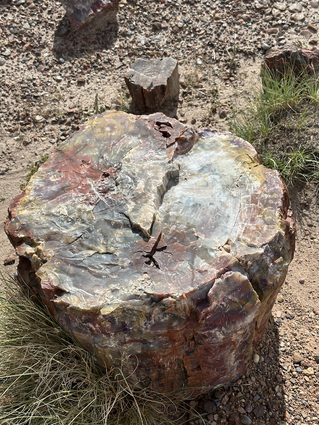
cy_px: 212
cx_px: 160
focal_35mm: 48
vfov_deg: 39.7
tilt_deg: -47.8
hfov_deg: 30.3
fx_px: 590
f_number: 1.78
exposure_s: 1/4785
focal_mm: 6.86
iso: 64
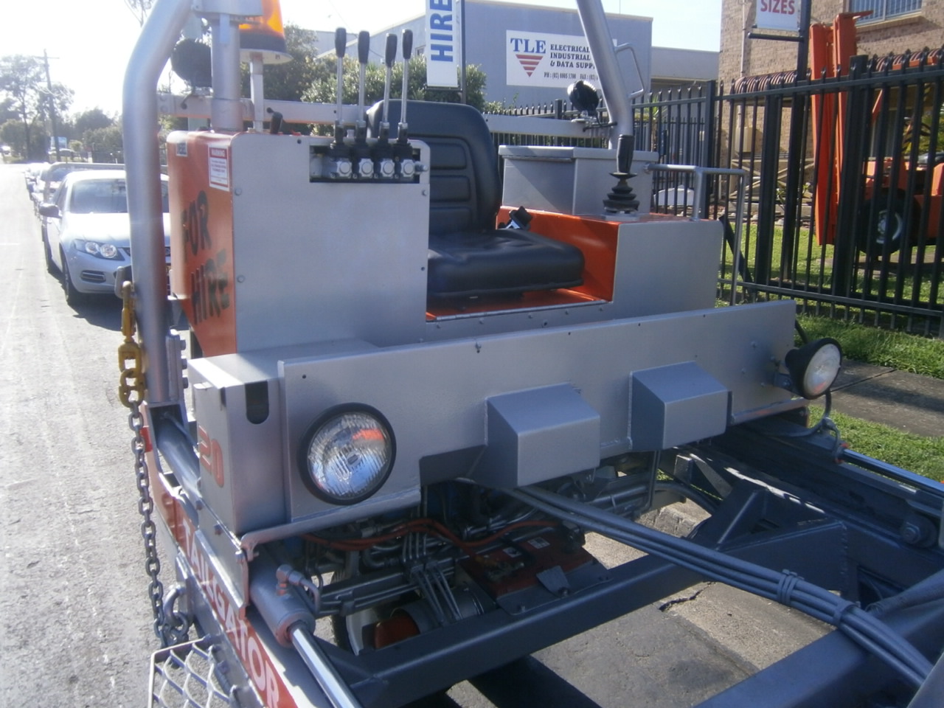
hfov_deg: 67.3
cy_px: 354
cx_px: 472
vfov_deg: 53.1
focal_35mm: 26
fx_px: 709
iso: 80
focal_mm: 4.7
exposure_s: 1/80
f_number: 8
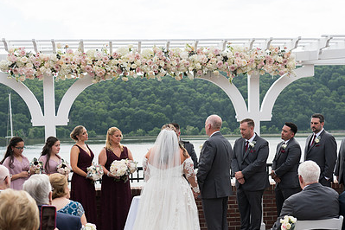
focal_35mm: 61
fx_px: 585
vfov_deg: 22.1
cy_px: 158
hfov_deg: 32.9
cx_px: 175
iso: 64
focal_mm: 42
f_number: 2.8
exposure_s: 1/1000
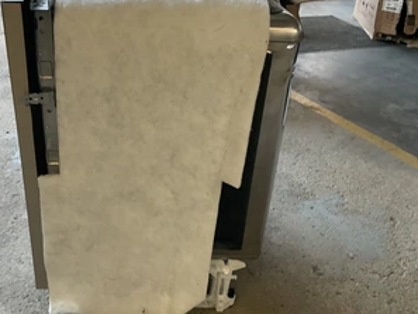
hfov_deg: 47.4
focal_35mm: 39
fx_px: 471
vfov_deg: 36.8
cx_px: 153
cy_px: 149
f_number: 1.8
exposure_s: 1/60
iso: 100
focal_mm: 3
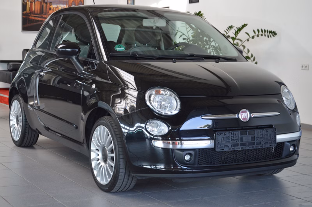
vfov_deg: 20.1
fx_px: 585
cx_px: 156
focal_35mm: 68
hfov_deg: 29.9
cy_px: 104
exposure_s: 1/100
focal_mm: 45
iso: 400
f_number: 5
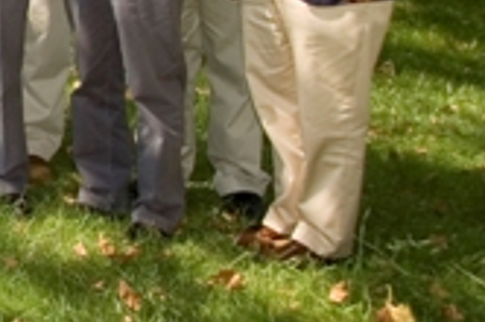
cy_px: -114
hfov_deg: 15.1
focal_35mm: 116
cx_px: -406
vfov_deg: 11.4
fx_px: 1560
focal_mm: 20
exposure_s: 1/500
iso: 200
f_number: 5
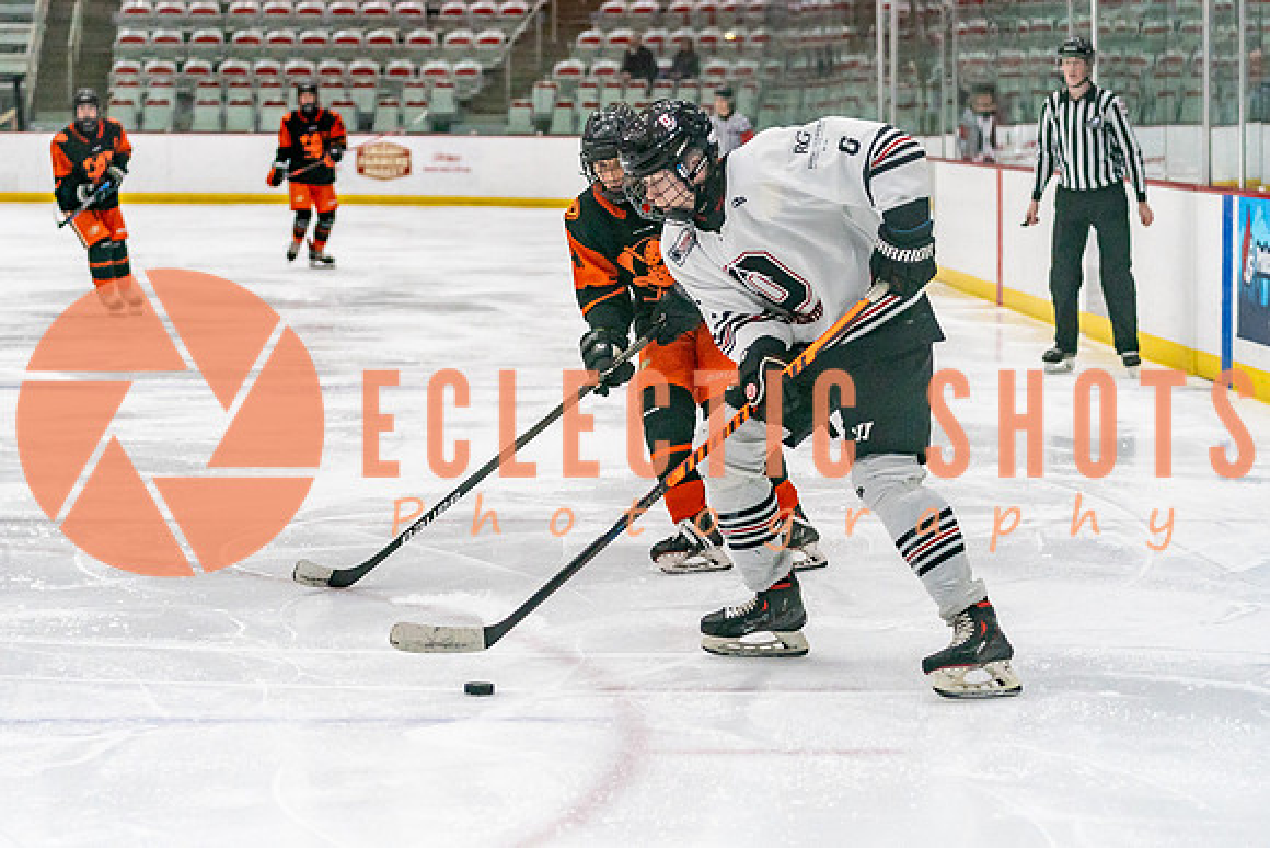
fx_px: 3641
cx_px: 622
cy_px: 424
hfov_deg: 19.8
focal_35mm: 103
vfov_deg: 13.3
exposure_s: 1/1250
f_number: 2.8
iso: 3200
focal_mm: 70
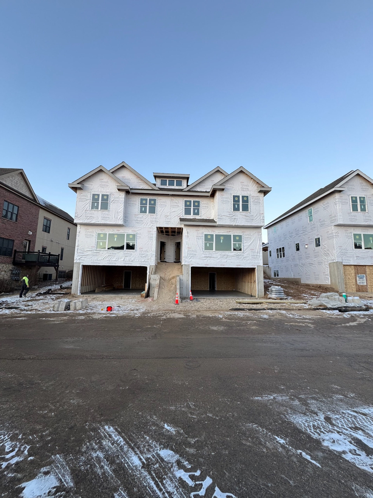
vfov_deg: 102.1
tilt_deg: +6.5
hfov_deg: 85.7
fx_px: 201
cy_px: 249
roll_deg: -0.7
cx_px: 186
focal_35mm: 14
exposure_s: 1/99
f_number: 2.2
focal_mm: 2.22
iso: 50
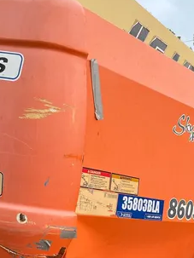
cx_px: 131
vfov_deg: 29.4
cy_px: 235
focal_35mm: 63
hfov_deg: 23.2
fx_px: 471
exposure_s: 1/680
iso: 50
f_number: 1.6
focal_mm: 5.1
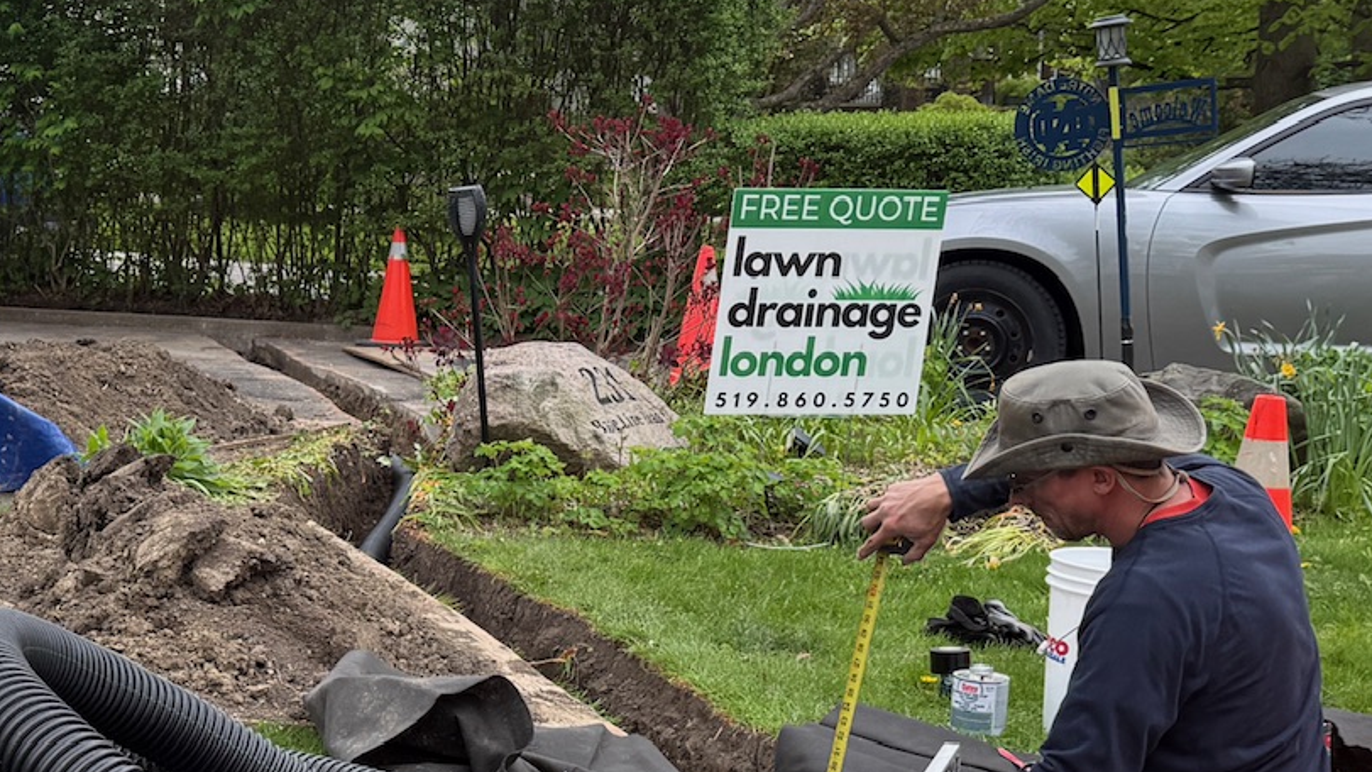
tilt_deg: -7.2
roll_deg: -0.3
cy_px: 496
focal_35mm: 66
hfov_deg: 30.3
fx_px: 2401
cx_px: 91
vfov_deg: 18.2
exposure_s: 1/689
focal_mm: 6.76
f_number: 1.78
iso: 100
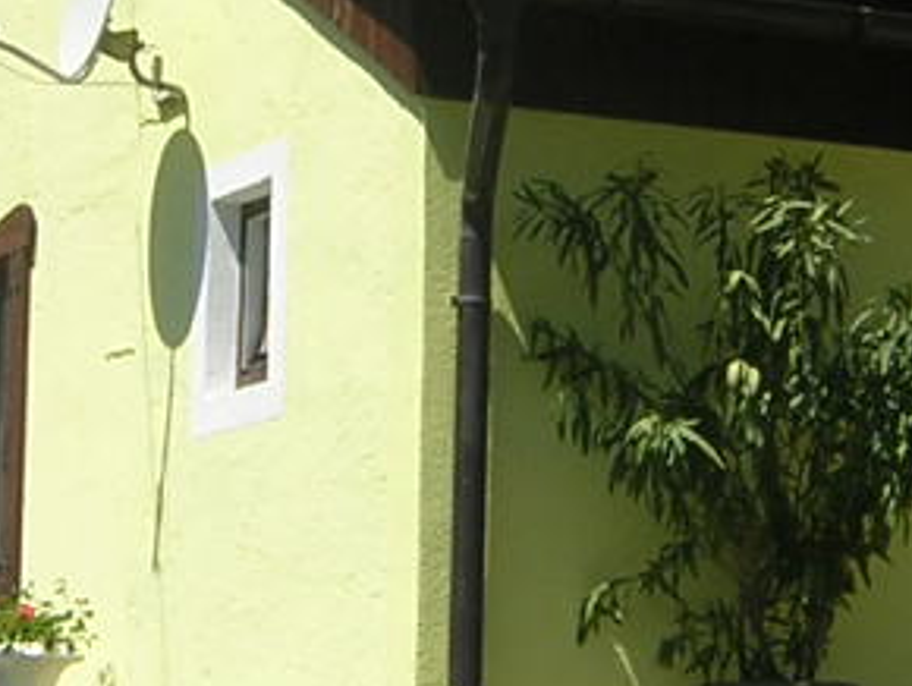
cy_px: 271
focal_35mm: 127
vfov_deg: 11.7
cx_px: 437
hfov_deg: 15.5
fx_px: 3349
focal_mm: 4.7
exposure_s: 1/390
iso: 100
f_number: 5.2
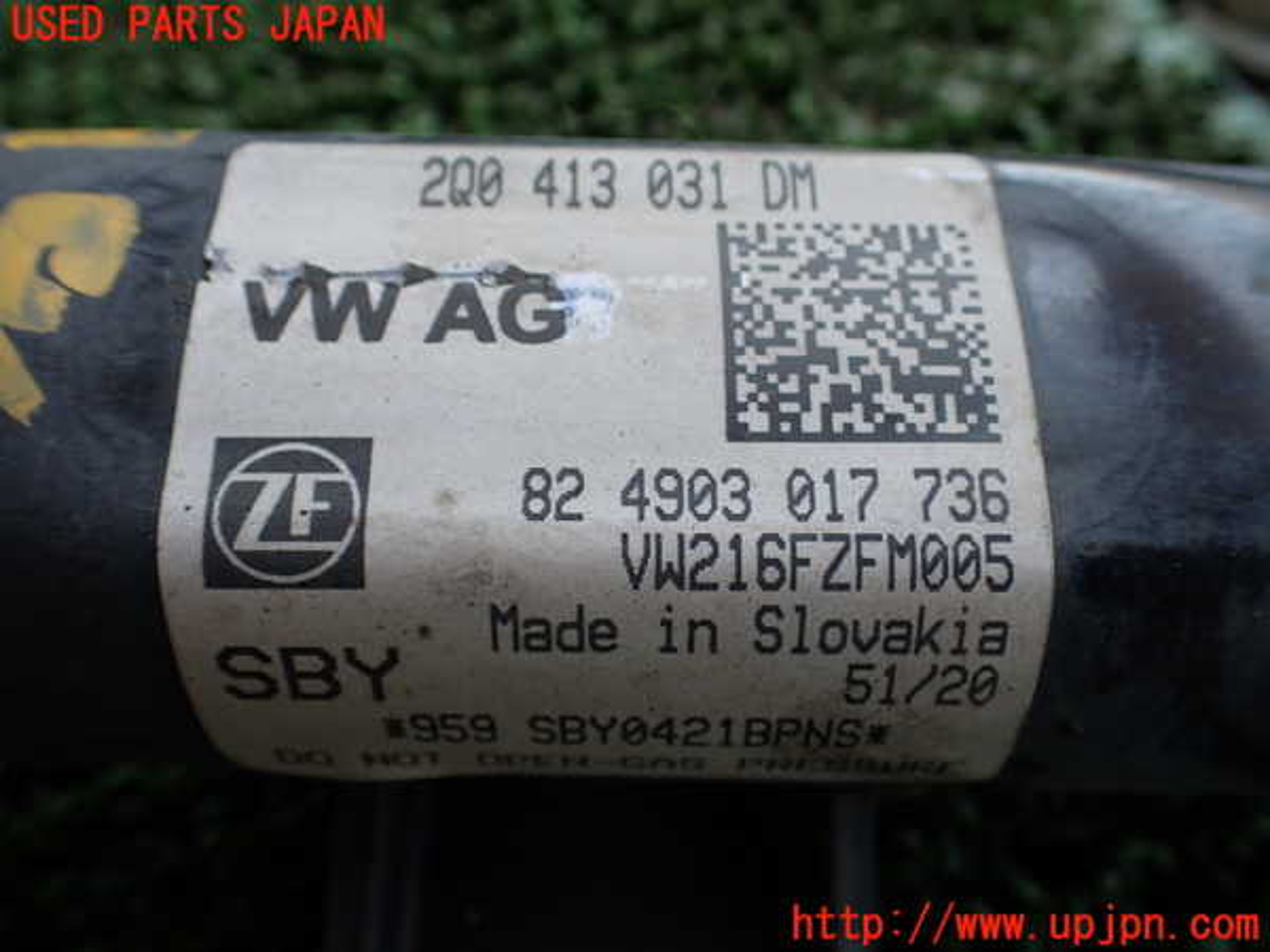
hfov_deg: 60.0
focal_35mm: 30
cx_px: 635
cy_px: 476
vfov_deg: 46.8
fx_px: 1101
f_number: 2.3
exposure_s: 1/125
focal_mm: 5.4
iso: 125
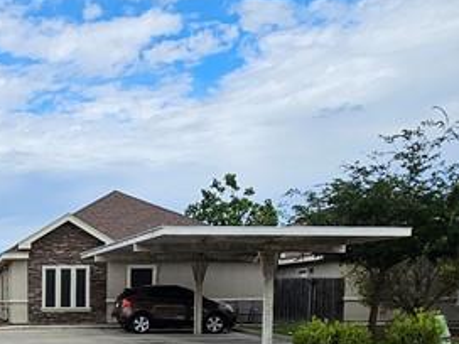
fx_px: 650
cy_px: 361
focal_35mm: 49
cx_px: -12
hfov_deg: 34.9
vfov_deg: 27.6
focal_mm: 2.2
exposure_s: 1/2593
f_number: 2.2
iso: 50
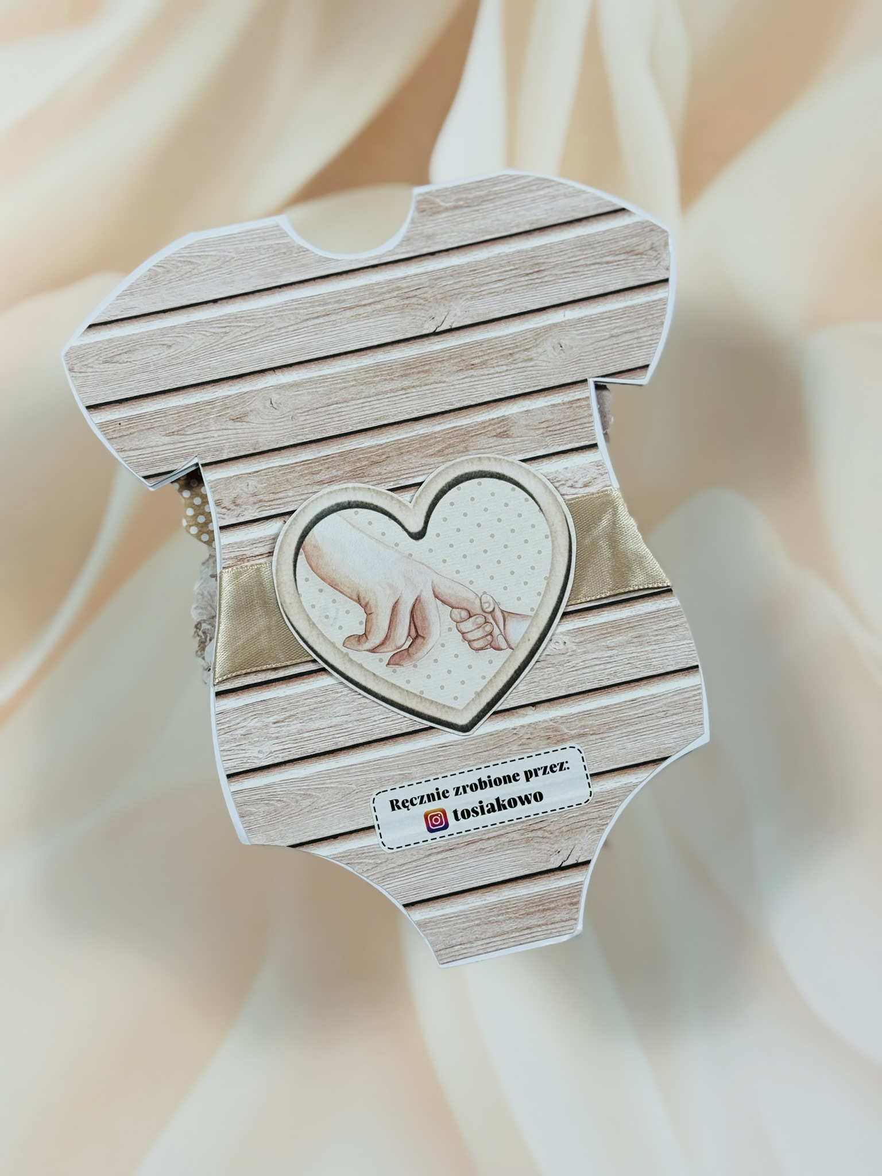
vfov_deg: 39.7
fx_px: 1631
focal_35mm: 48
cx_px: 441
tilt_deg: -82.7
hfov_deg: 30.3
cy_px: 588
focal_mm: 6.76
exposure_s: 1/272
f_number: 1.78
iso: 64
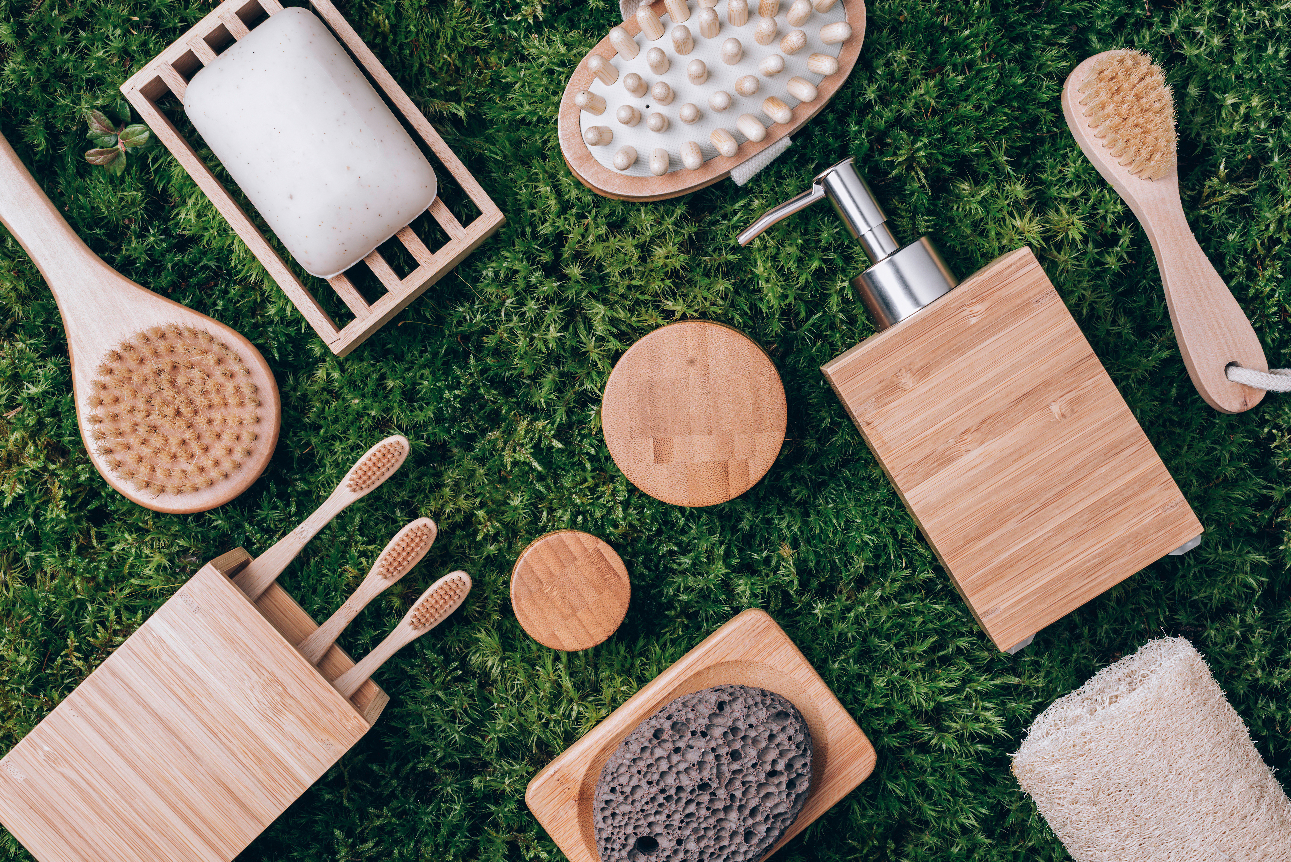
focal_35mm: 50
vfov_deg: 27.0
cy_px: 431
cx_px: 646
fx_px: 1794
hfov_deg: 39.6
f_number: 11
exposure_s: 1/50
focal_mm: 50
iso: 50
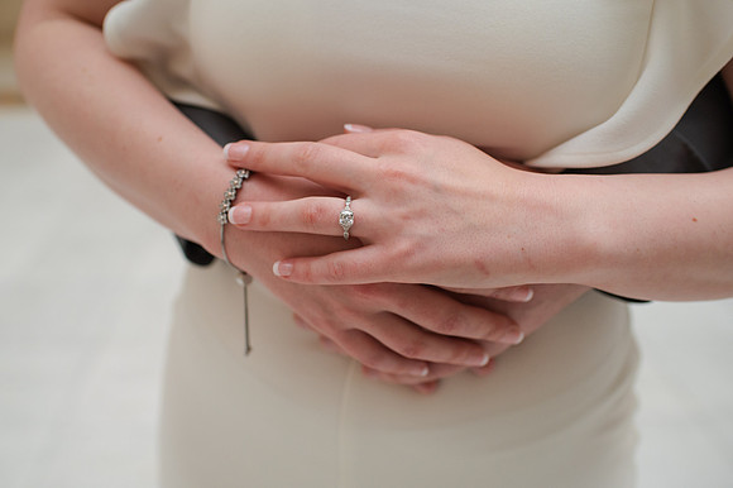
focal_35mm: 36
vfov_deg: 36.5
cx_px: 353
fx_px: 739
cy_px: 253
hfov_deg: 52.8
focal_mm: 35
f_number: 3.2
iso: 1000
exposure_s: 1/320
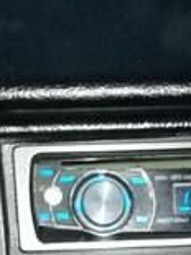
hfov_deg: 14.8
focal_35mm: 99
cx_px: 158
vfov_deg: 18.2
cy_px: 352
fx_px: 729
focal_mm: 3.3
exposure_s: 1/33
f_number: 2.2
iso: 400
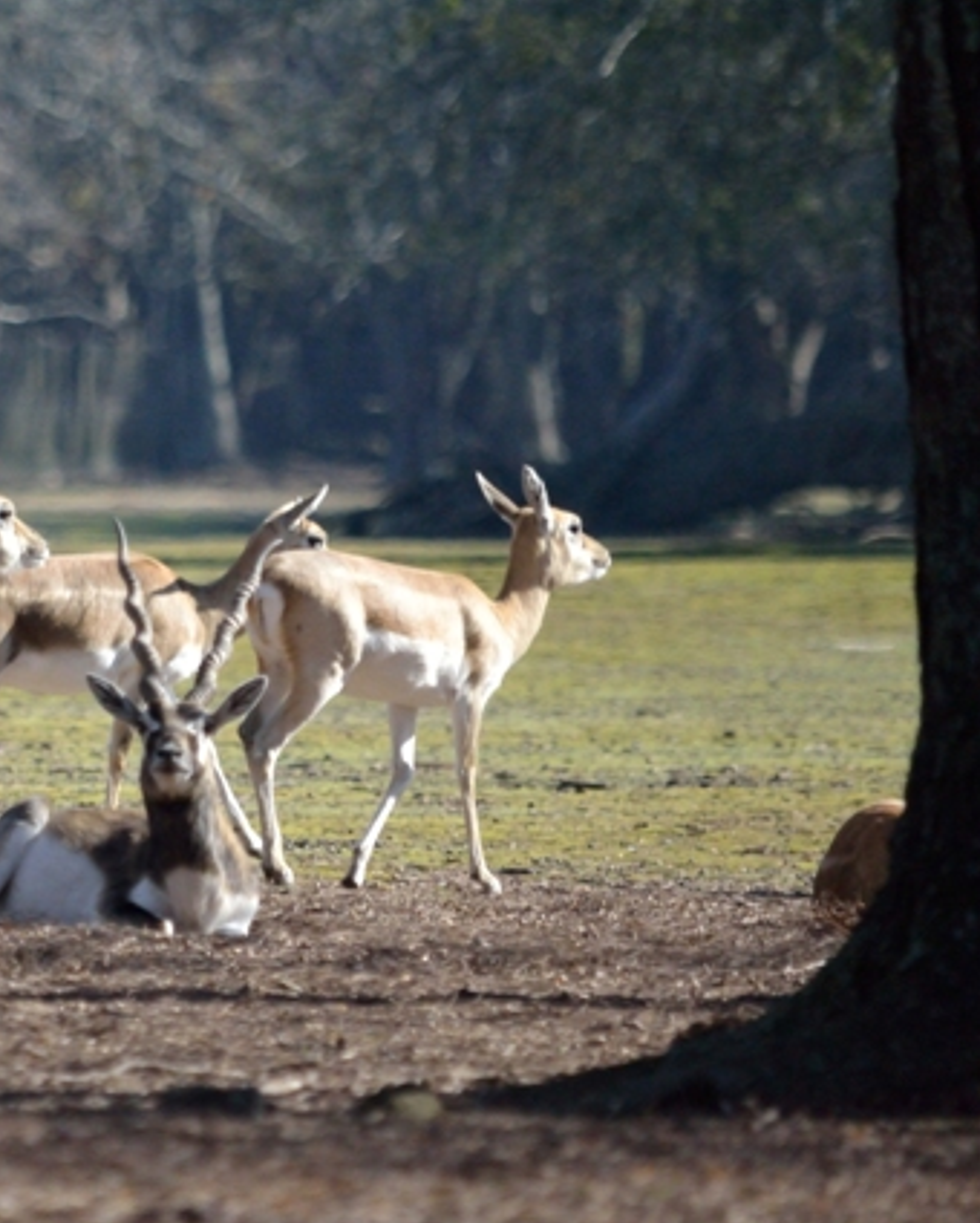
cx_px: 84
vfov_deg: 3.0
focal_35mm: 637
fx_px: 23061
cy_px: 613
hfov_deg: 2.4
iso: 3200
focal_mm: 300
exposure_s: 1/4000
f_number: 5.6
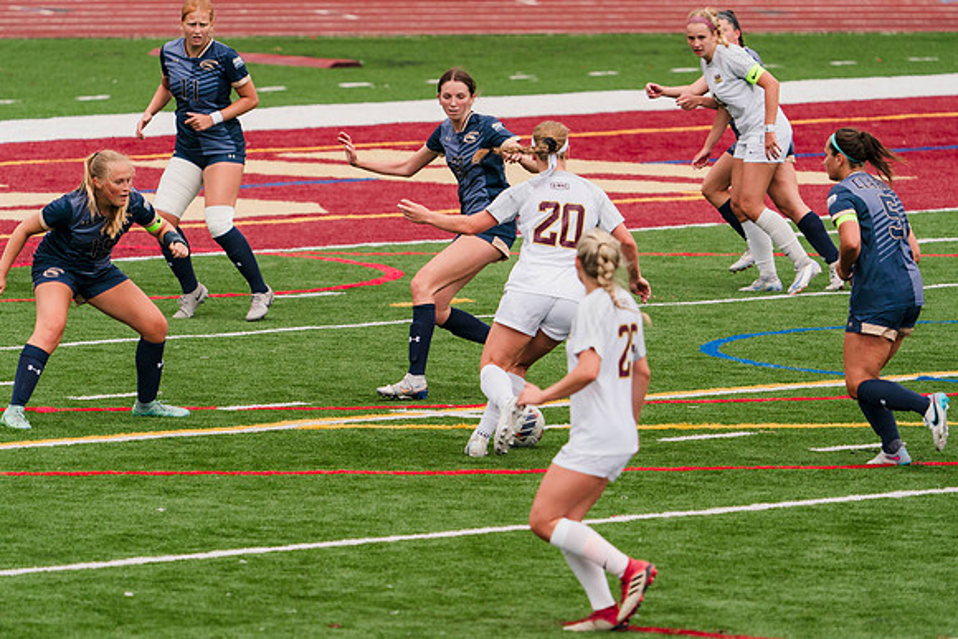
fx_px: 12696
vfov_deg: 2.9
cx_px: 479
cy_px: 272
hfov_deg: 4.3
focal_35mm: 477
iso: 500
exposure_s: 1/1600
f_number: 6.3
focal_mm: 415
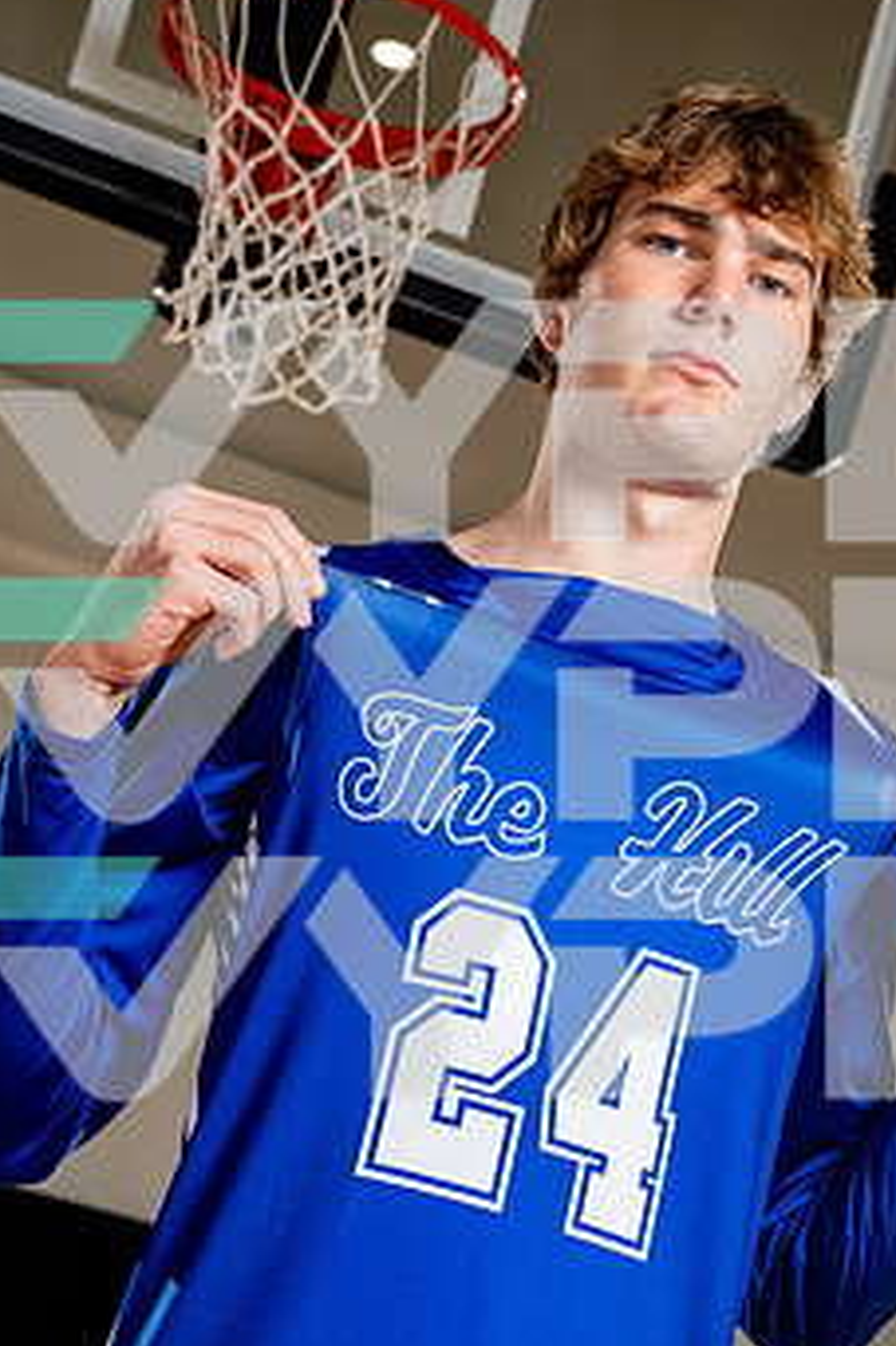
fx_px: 3401
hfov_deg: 15.0
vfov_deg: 22.4
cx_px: 513
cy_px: 703
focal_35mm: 91
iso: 250
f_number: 8
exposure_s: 1/250
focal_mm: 69
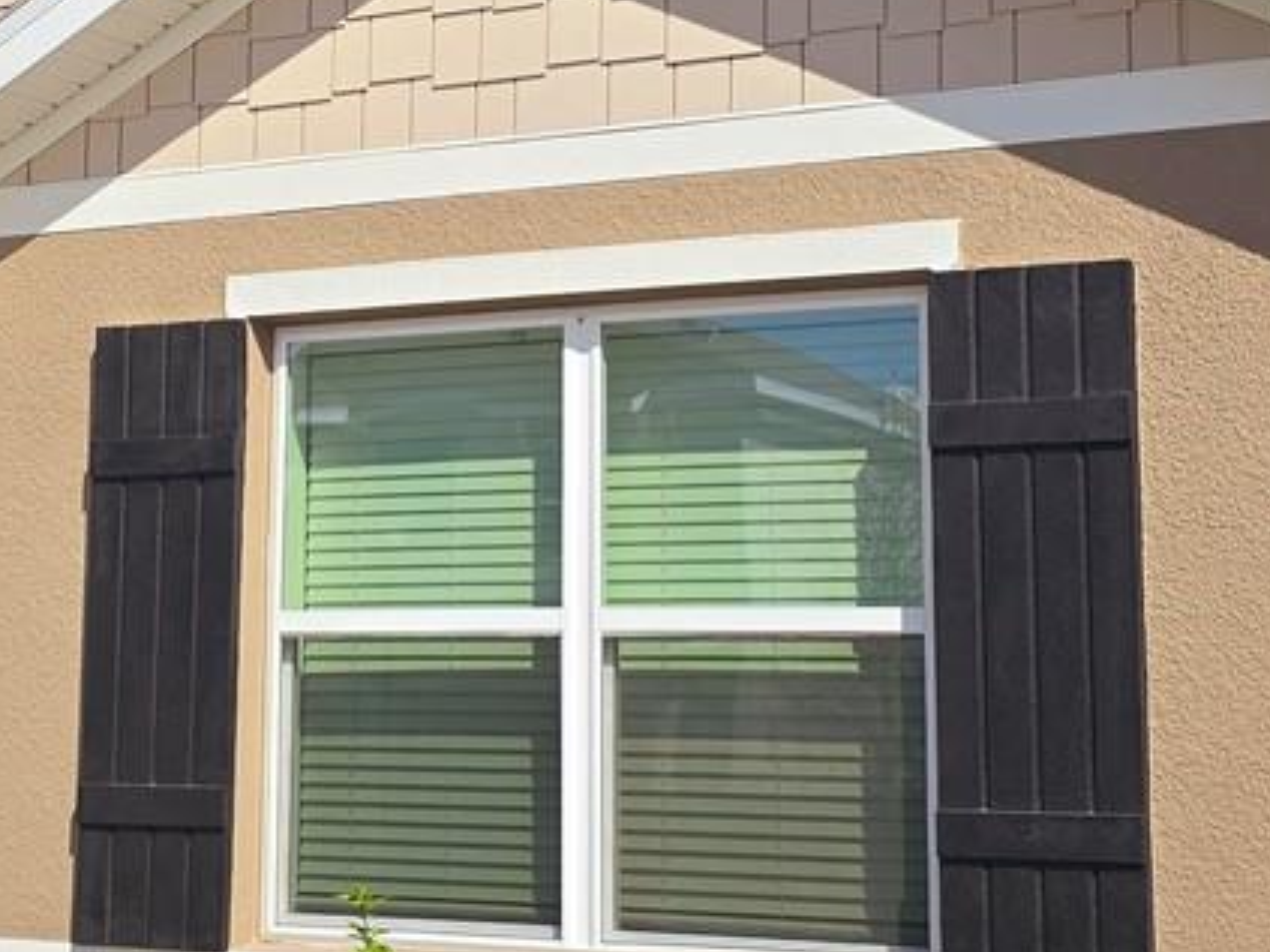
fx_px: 3191
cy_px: 222
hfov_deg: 22.1
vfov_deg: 16.9
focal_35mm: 87
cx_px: 204
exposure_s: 1/1425
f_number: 1.7
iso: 12
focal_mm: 6.3
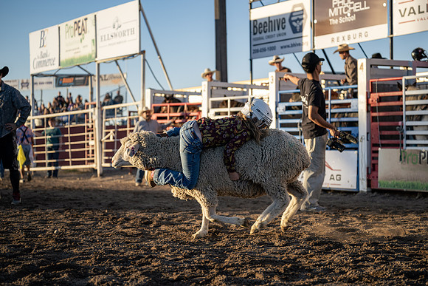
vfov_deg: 17.5
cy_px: 159
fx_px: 928
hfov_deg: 26.0
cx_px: 239
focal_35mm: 78
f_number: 3.2
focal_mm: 70
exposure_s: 1/1000
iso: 160
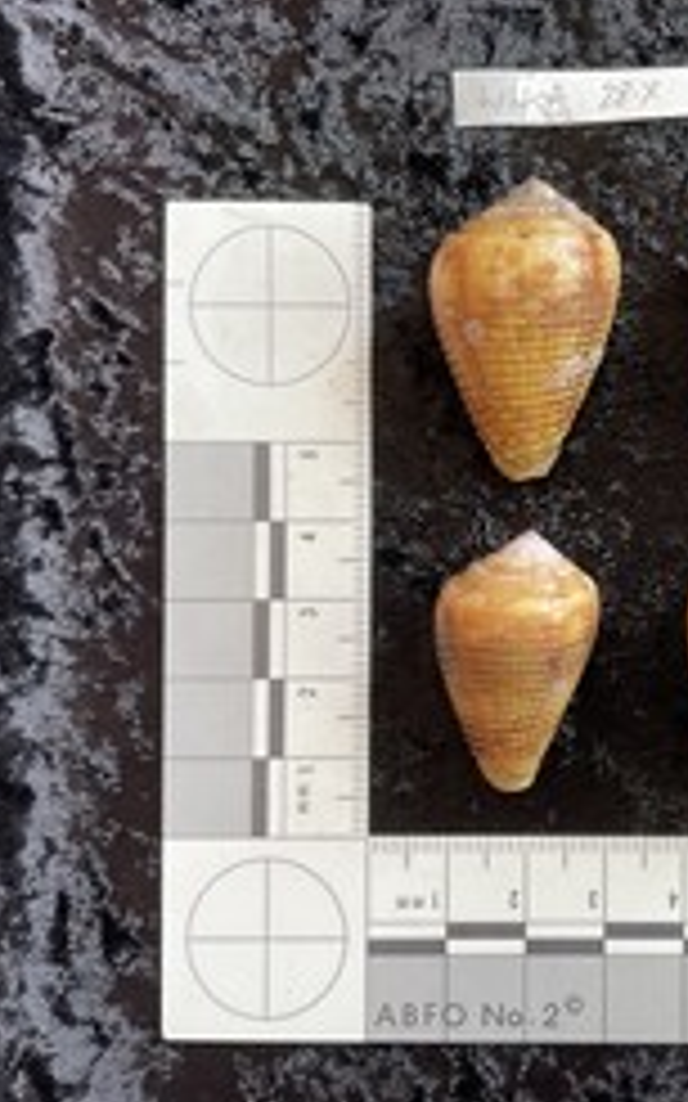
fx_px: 1321
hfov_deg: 27.9
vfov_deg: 45.3
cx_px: 643
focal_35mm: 44
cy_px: 551
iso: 50
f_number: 1.8
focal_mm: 3
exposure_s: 1/120
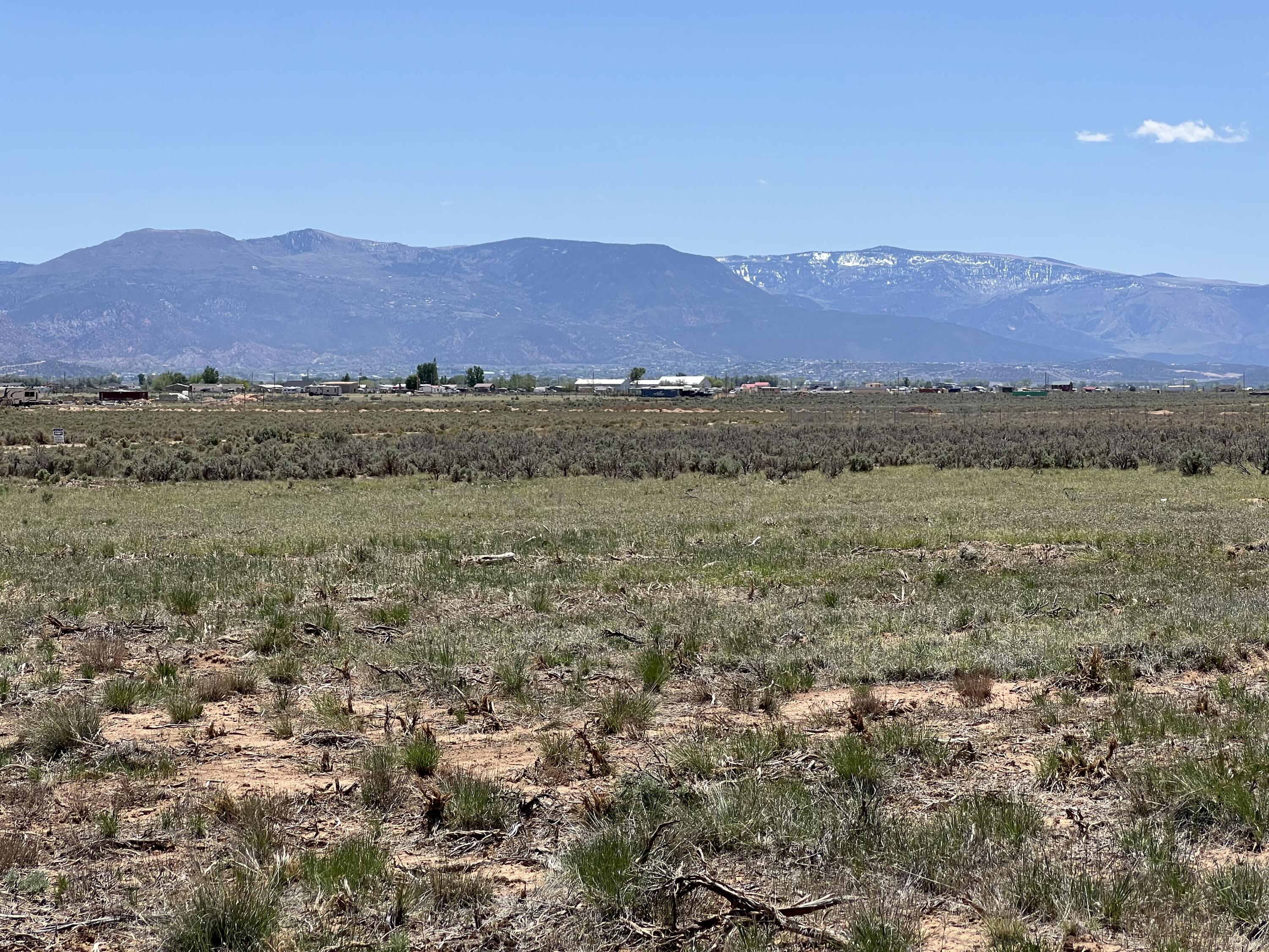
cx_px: 634
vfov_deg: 19.1
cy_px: 476
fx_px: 2823
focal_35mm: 77
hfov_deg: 25.3
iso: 32
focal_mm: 9
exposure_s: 1/995
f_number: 2.8
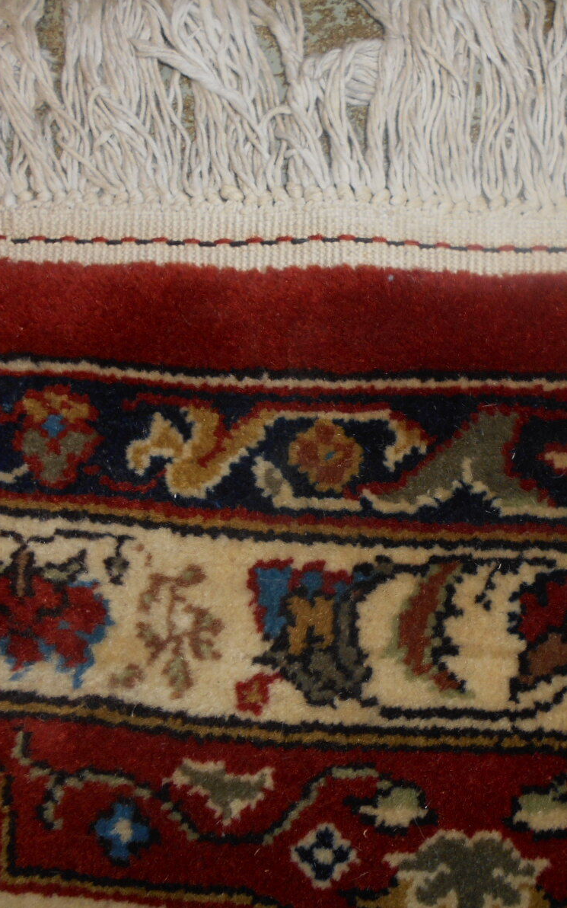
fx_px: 915
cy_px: 456
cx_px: 432
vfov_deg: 52.7
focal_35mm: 37
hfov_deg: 33.7
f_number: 3.2
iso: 80
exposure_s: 1/25
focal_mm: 4.6
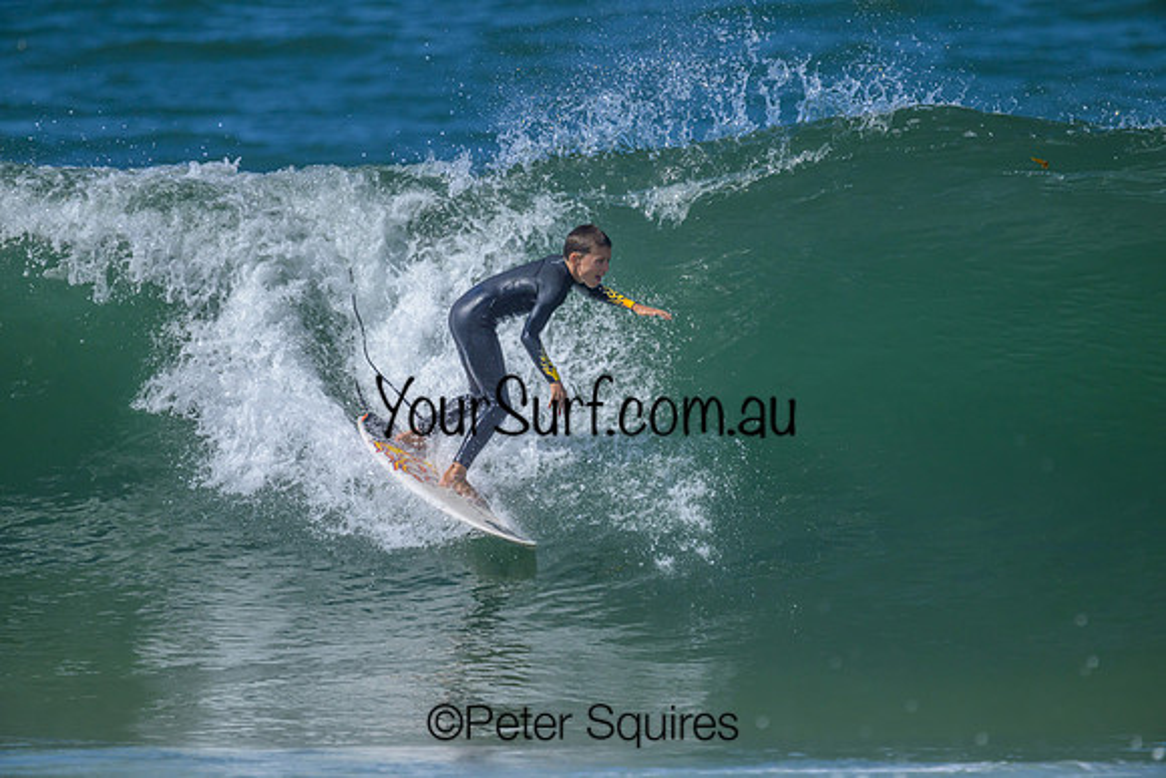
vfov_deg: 1.2
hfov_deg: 1.8
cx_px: 583
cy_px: 389
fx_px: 36282
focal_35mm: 1120
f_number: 9
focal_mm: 1120
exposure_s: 1/4000
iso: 1400
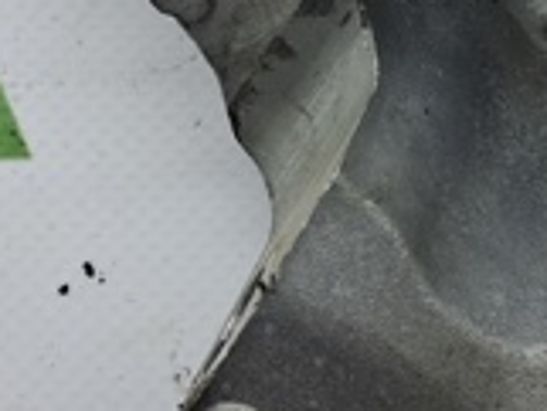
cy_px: 66
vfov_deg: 13.8
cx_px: 445
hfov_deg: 18.2
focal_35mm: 107
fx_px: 1692
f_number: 1.8
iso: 50
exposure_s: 1/100
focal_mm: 4
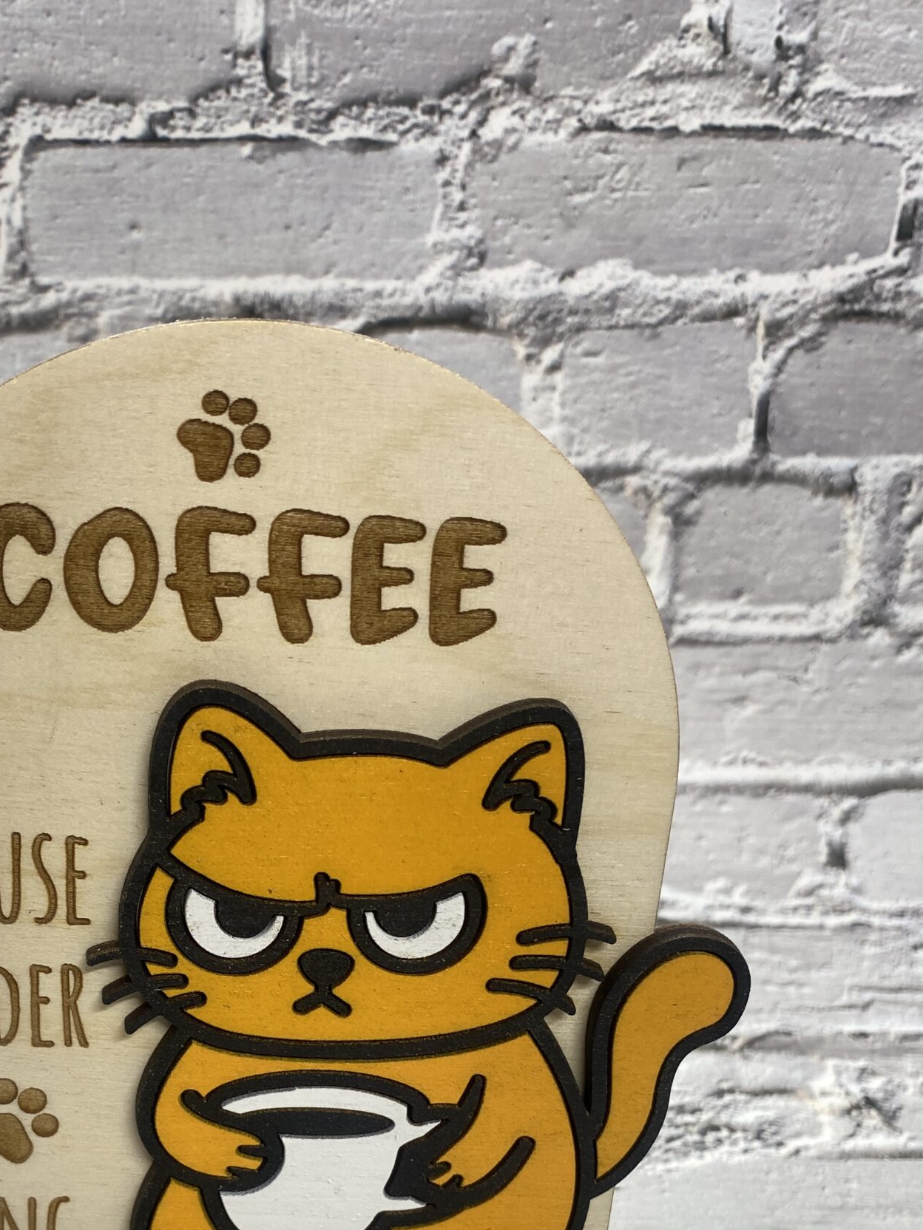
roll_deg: +0.0
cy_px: 917
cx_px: 244
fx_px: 1422
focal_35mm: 40
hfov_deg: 35.3
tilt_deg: -23.2
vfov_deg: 45.2
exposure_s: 1/120
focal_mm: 4.25
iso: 40
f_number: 1.8
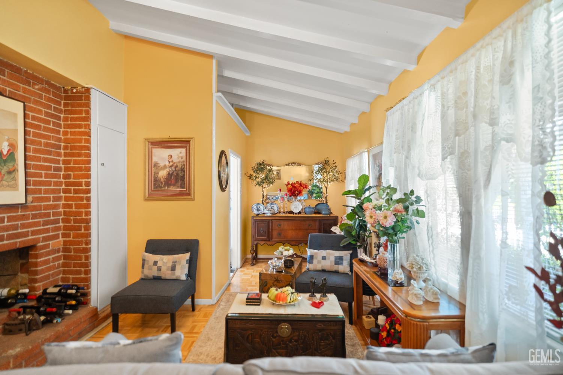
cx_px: 282
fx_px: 250
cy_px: 188
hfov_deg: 96.7
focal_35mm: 16
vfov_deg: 73.7
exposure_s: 1/80
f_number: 1.8
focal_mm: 16
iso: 800
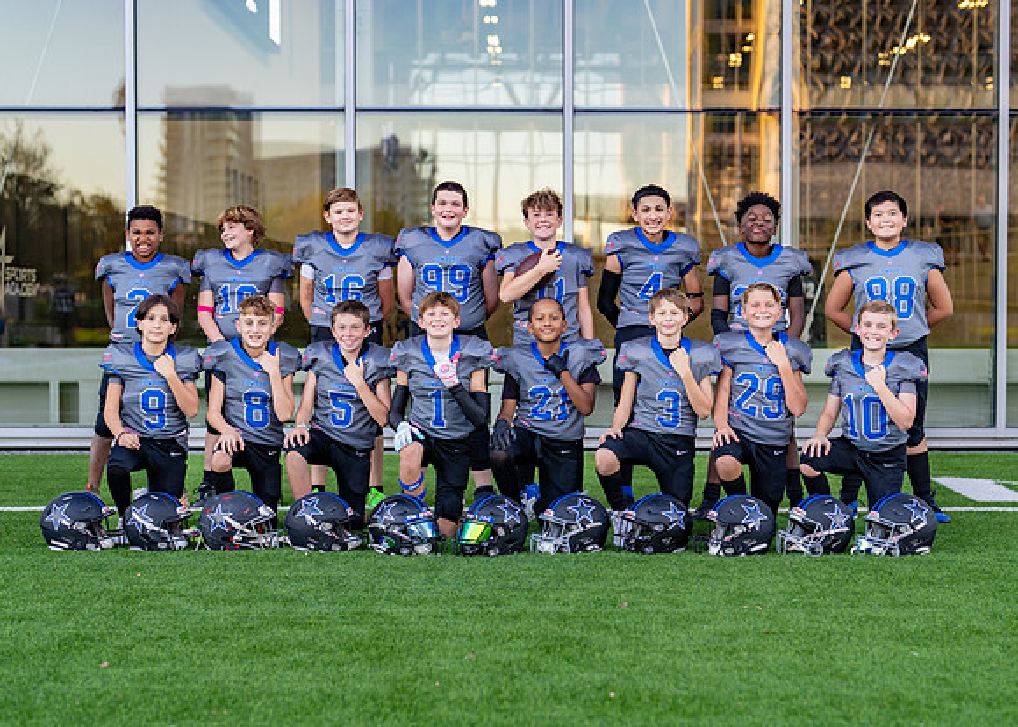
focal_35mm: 61
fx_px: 1753
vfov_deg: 23.4
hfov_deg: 32.4
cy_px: 375
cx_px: 556
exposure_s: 1/400
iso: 320
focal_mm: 50
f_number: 2
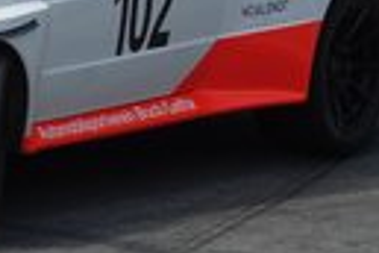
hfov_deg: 1.9
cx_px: -132
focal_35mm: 1114
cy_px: 3
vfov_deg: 1.2
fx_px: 11727
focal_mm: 117.29
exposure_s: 1/800
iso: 160
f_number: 4
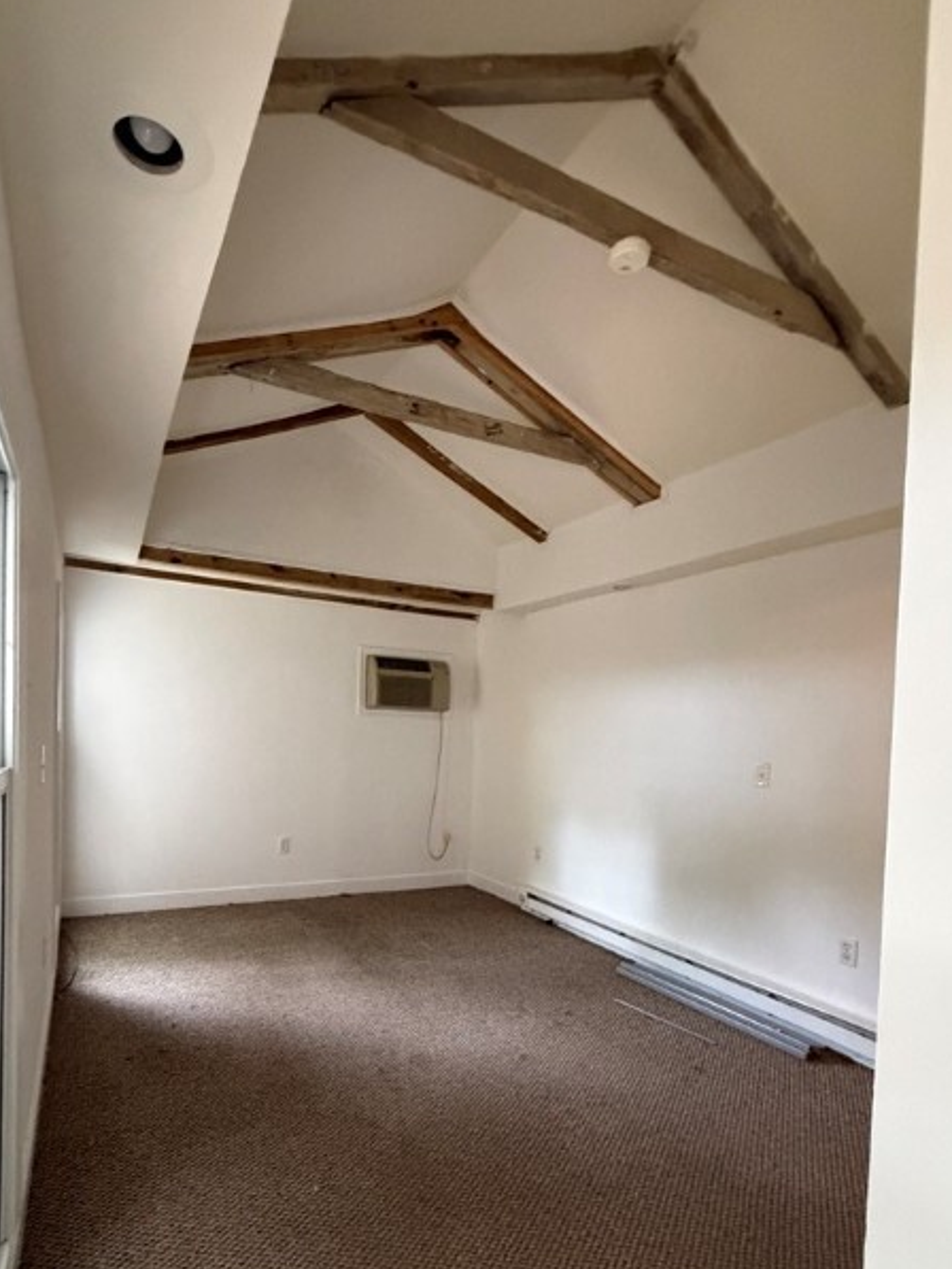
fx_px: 660
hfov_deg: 71.2
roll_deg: -1.2
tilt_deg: -4.1
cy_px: 748
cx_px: 402
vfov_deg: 86.9
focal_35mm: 18
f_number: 2.2
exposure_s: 1/60
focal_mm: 2.22
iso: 800
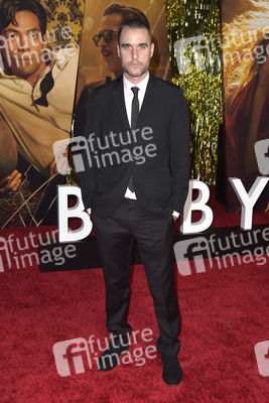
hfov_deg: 35.1
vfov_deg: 50.7
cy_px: 202
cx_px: 134
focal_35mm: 38
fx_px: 426
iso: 800
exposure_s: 1/250
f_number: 6.3
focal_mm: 38
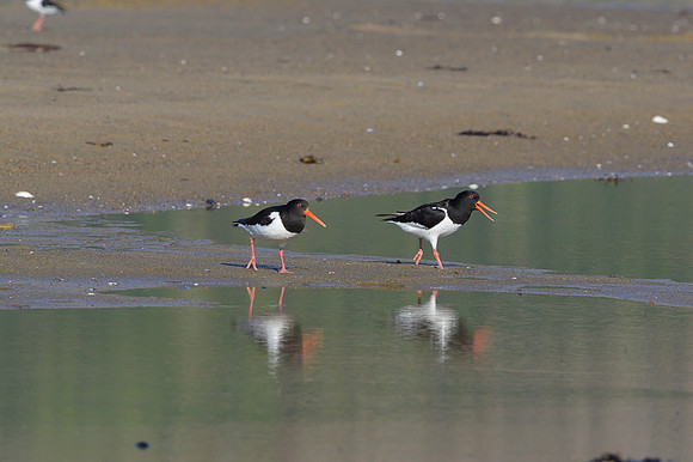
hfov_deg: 4.1
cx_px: 346
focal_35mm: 500
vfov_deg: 2.7
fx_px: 9619
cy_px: 231
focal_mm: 500
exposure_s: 1/1250
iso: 800
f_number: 13
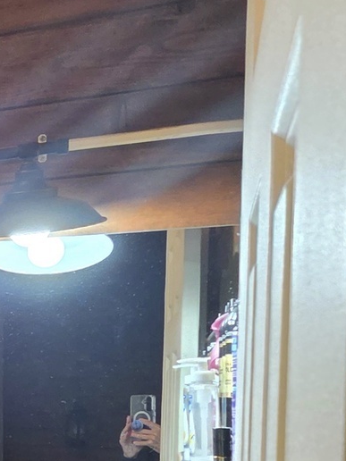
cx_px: -394
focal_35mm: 58
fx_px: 773
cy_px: 400
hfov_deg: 16.7
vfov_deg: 31.9
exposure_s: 1/60.2
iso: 500
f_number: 2.2
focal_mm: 2.2
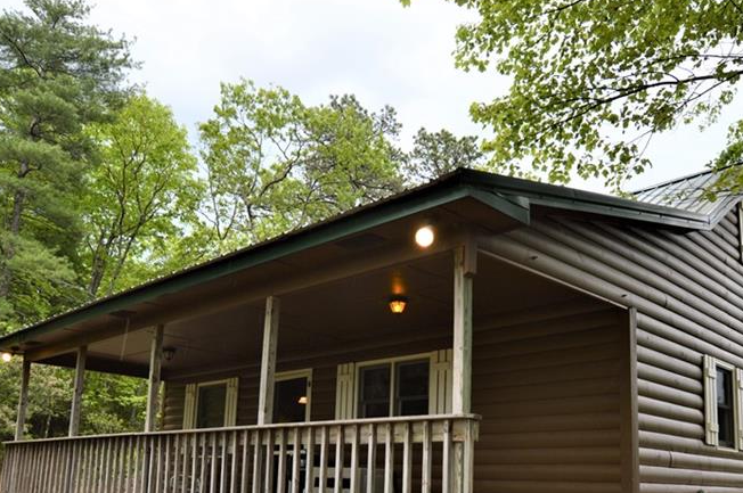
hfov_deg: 57.1
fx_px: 680
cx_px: 419
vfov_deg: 38.8
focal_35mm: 33
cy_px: 373
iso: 200
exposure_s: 1/125
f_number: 5.6
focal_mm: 14
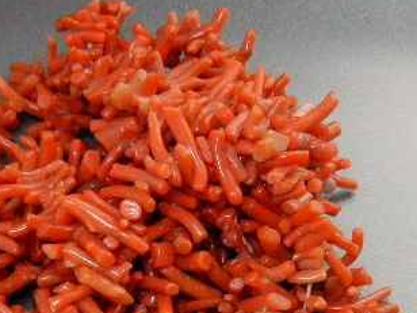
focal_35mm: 81
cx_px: 157
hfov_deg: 24.1
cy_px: 290
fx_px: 976
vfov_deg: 17.9
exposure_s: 1/30
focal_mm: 7.1
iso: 800
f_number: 7.4
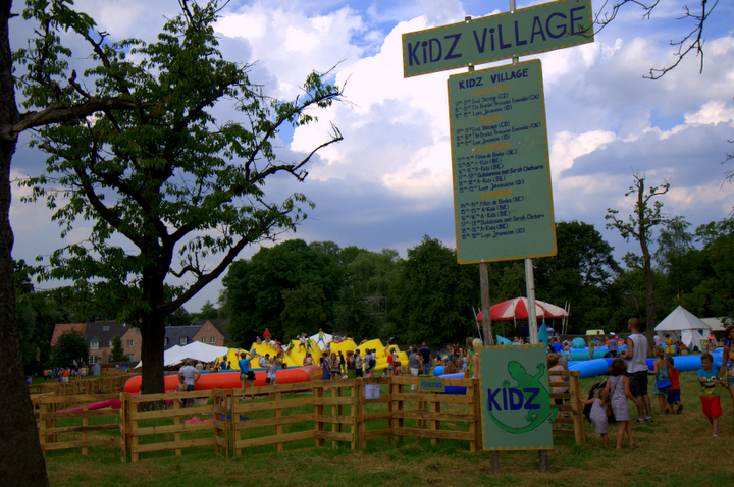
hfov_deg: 41.2
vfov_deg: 28.0
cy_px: 244
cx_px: 367
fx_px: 977
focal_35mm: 48
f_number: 5
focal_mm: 32
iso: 100
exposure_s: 1/320
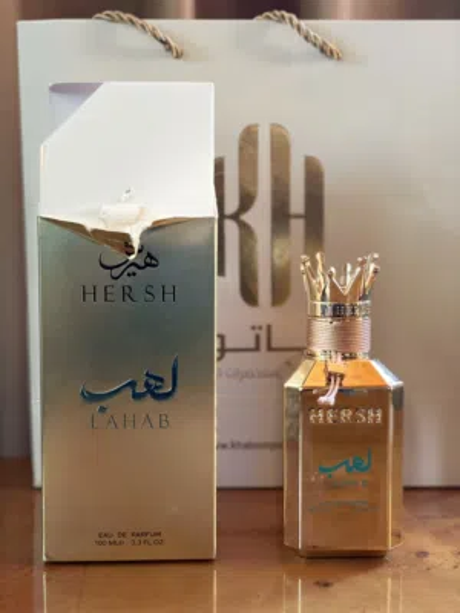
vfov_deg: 36.8
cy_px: 306
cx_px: 230
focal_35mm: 52
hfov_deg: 28.0
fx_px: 921
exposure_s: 1/40
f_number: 2
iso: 250
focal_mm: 6
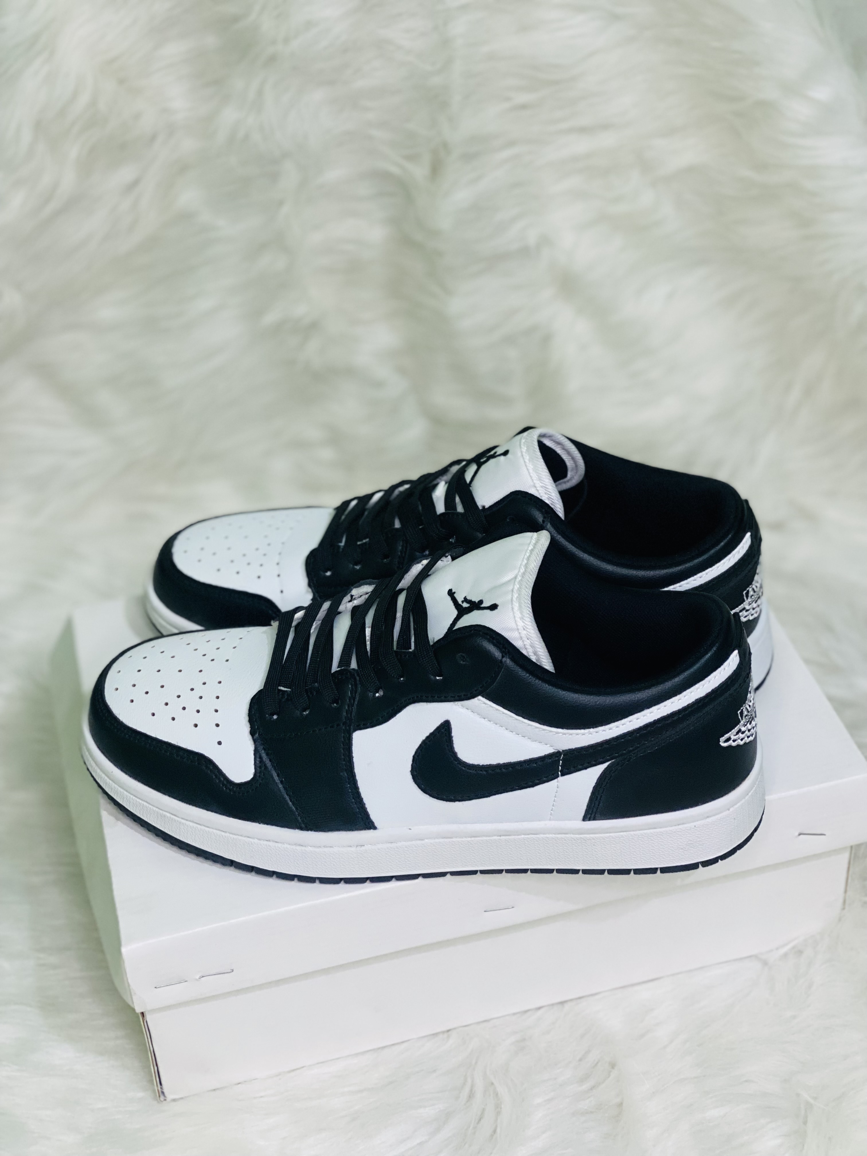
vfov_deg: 36.8
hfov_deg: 28.0
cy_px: 578
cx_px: 434
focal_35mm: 52
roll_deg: +4.7
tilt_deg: -38.9
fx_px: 1737
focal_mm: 6
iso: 250
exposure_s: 1/40
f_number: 2
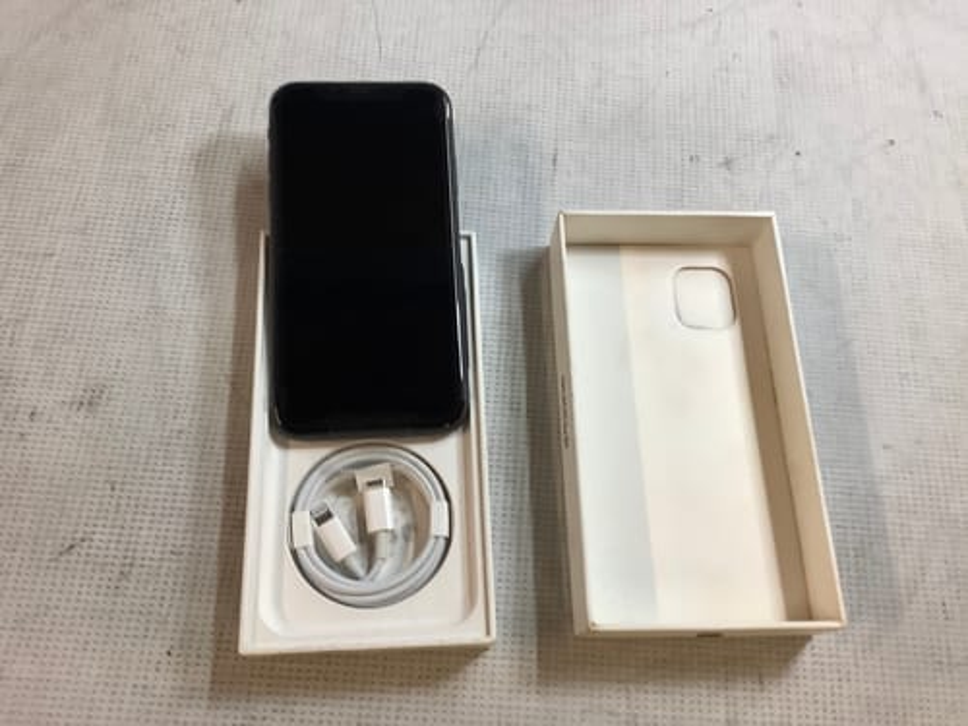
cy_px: 363
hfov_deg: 58.4
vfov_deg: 45.4
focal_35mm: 31
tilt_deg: -66.7
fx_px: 867
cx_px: 484
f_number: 2.4
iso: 100
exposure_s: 1/50
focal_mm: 3.3
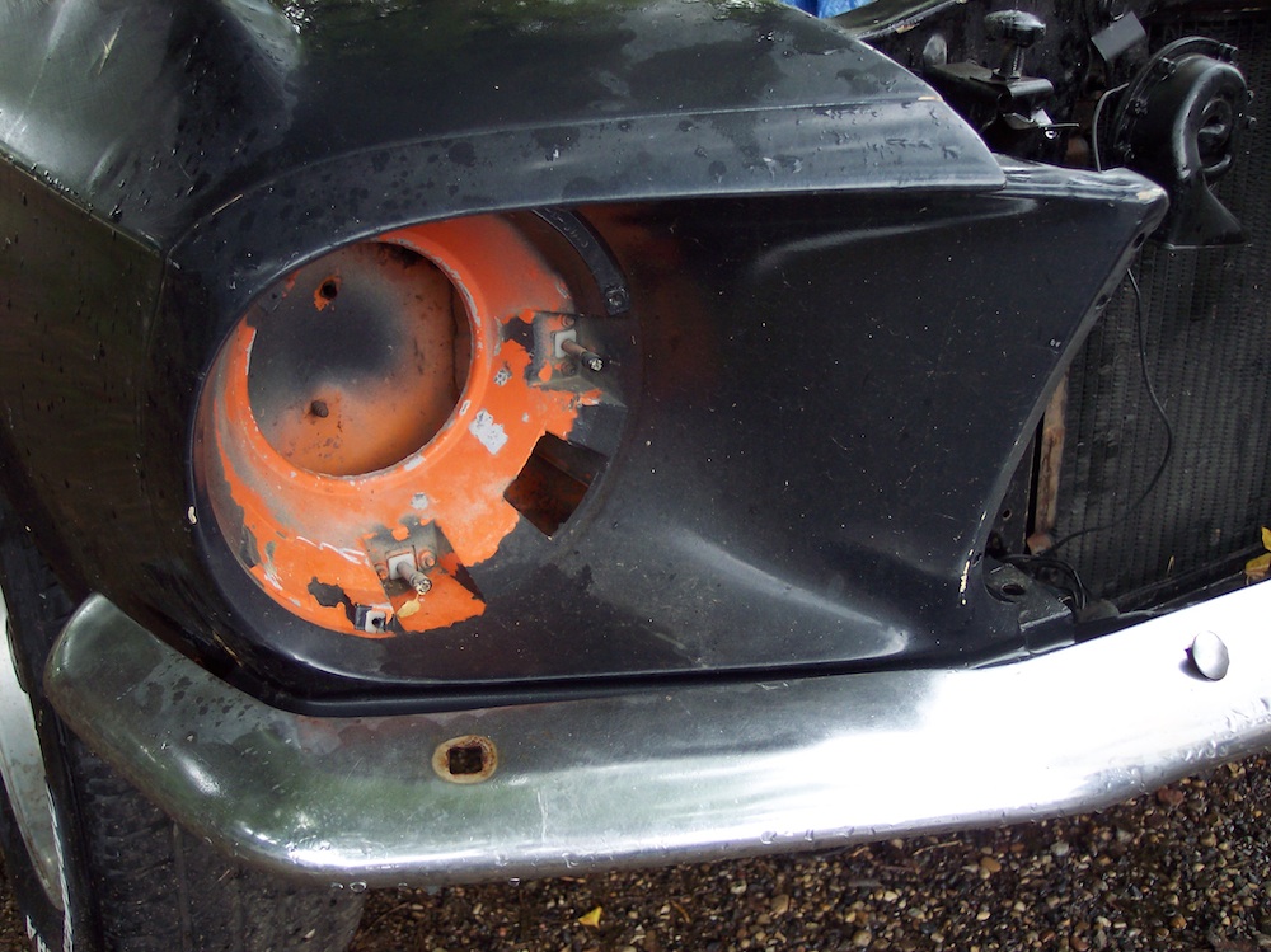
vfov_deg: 37.7
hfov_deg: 49.0
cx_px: 636
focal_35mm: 38
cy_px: 476
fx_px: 1395
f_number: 2.8
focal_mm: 8
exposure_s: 1/90
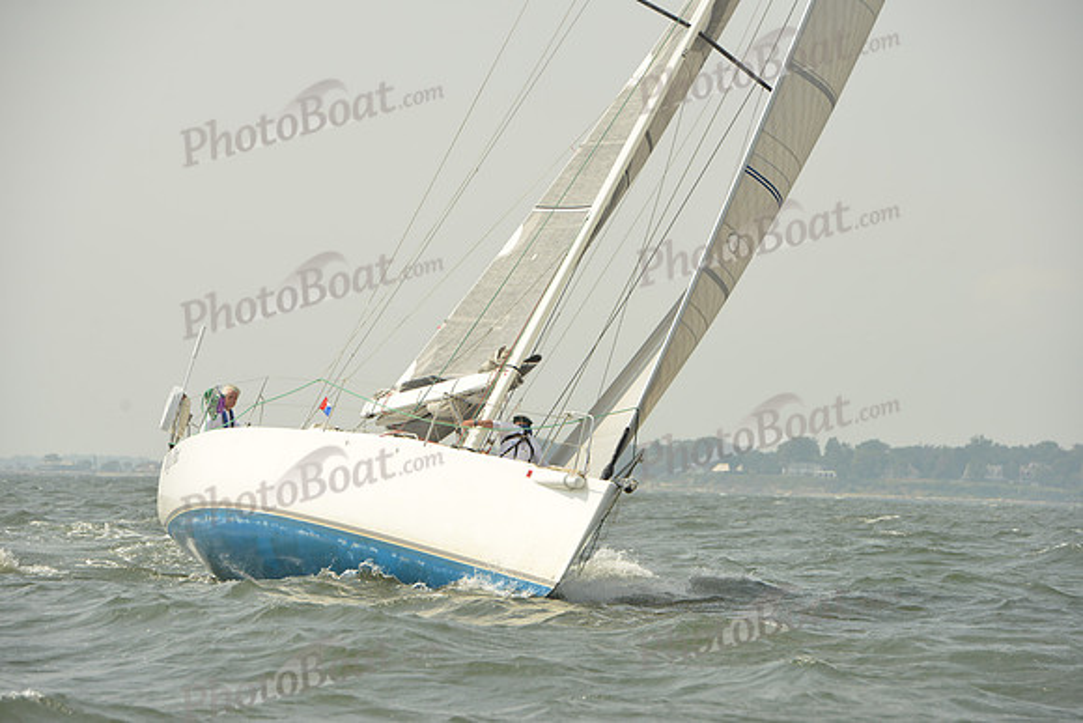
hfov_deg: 12.1
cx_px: 542
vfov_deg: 8.1
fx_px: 5115
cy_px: 362
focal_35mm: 170
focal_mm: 170
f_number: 9
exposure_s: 1/1250
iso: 320
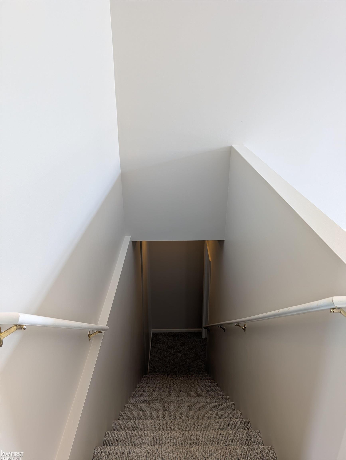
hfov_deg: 56.9
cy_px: 230
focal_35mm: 24
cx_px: 173
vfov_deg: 71.5
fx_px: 319
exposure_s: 1/23.8
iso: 41
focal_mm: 6.9
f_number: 1.68
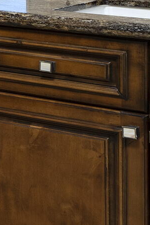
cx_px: -260
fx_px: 693
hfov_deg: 10.0
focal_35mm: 111
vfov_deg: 16.8
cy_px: -107
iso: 200
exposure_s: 1/250
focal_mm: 18
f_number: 7.1
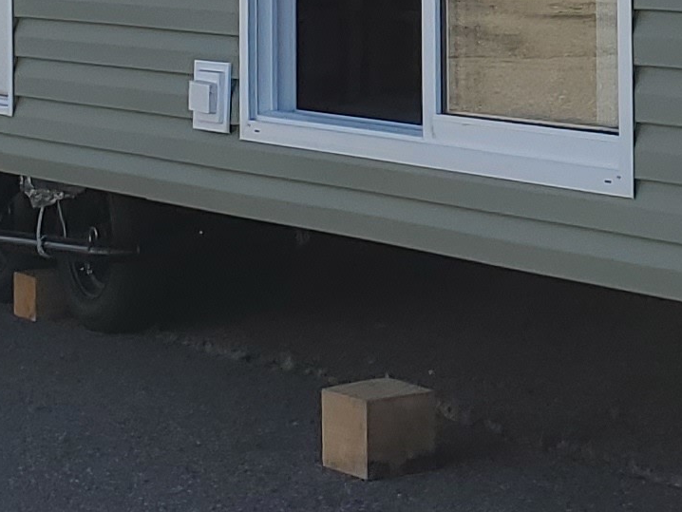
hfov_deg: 12.9
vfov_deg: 9.6
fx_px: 2877
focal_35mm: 146
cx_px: 960
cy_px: -438
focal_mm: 4.3
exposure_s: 1/1133
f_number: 2.4
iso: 50
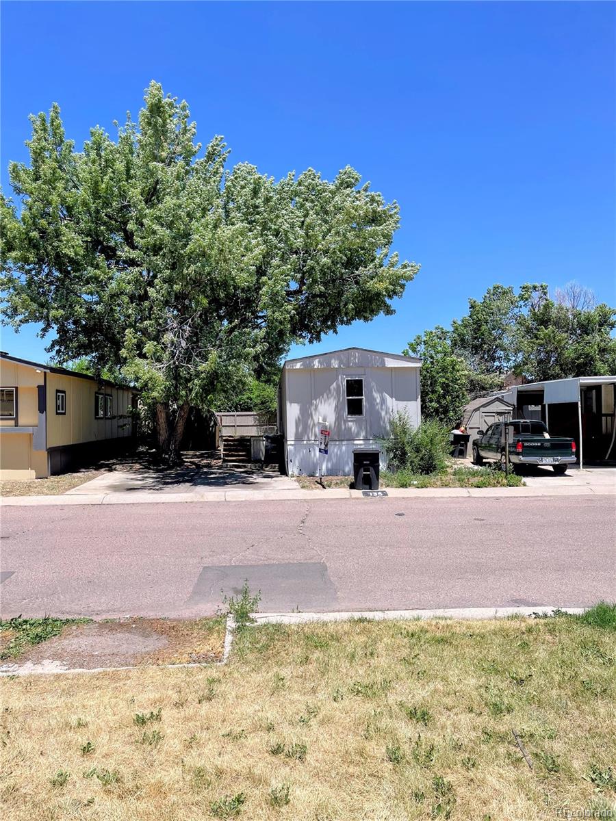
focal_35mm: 26
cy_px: 410
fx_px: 617
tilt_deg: -1.2
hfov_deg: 53.1
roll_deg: +1.1
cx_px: 308
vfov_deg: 67.3
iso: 32
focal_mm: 4.2
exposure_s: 1/3300
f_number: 1.6
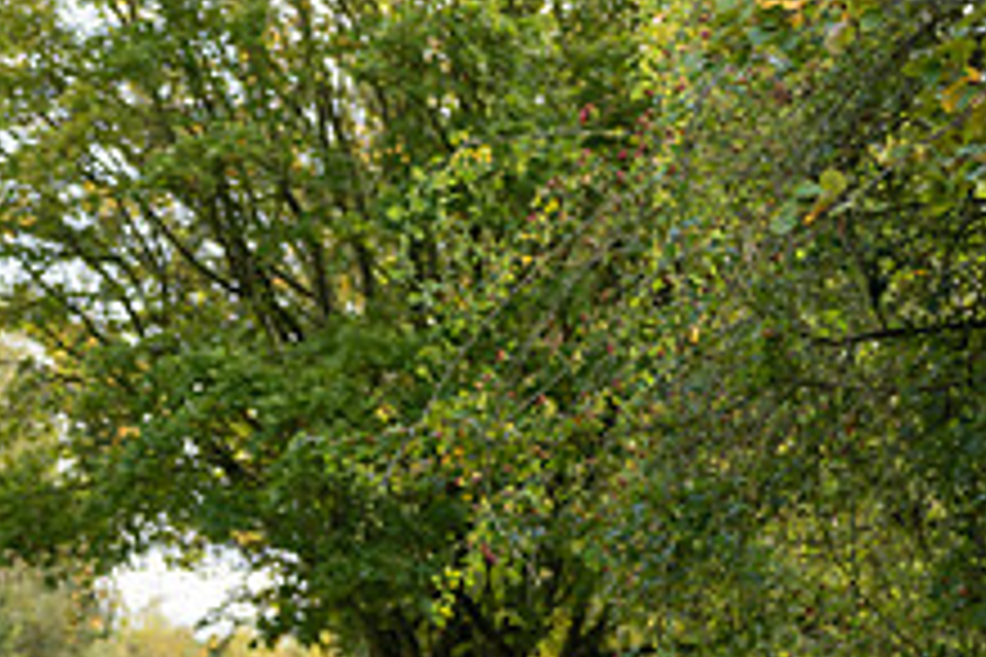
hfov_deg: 12.1
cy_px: 866
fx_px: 4491
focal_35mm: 164
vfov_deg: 8.3
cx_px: -315
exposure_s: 1/400
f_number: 3.2
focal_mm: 62
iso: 200
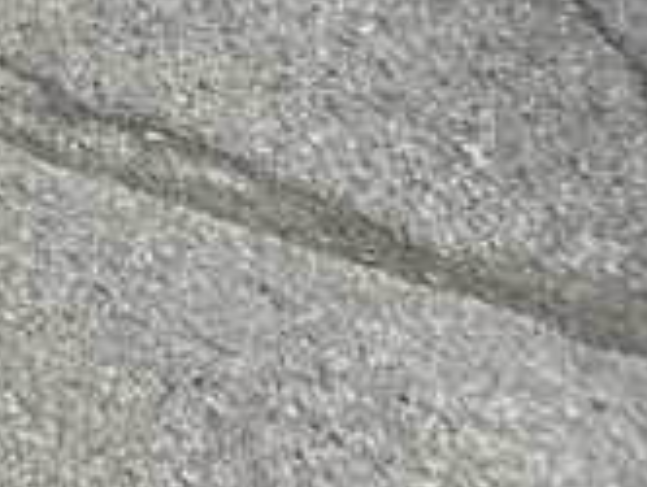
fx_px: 2995
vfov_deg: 8.2
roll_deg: -3.3
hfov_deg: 9.5
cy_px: -880
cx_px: -1341
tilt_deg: -18.8
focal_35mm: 160
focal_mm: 5.7
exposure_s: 1/1901
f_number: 1.5
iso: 50
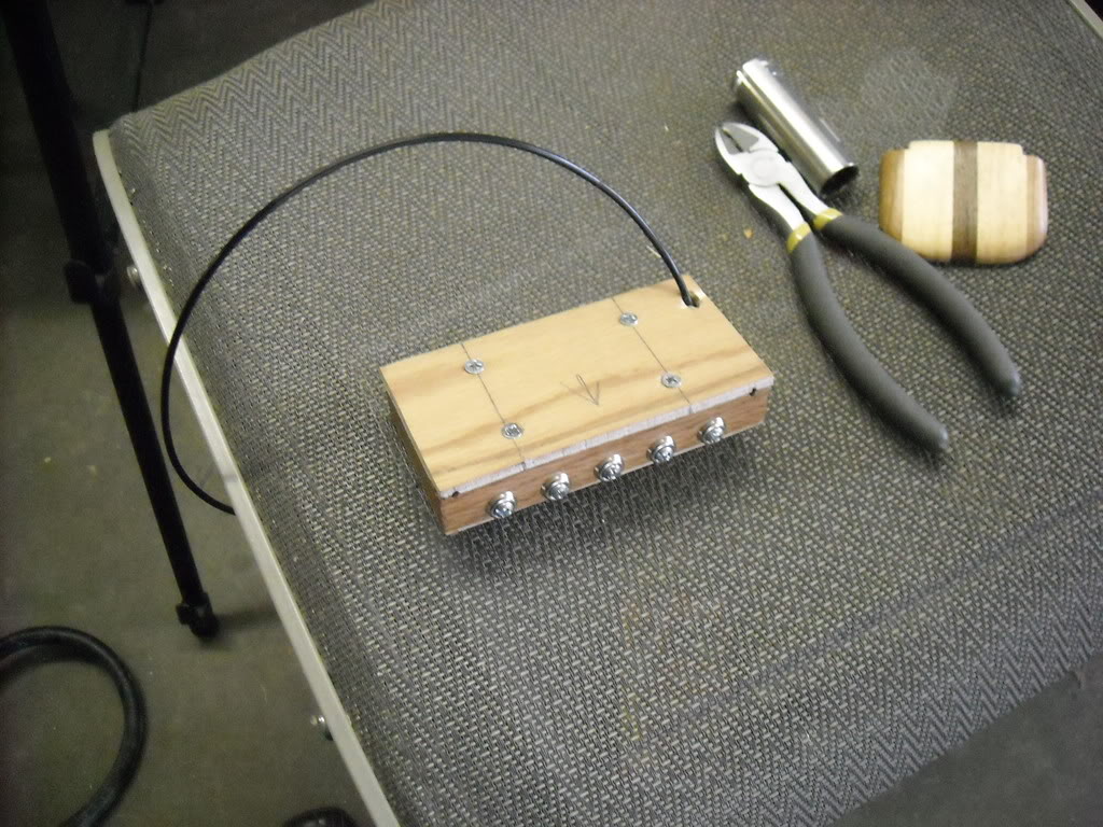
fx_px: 1115
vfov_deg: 40.7
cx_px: 552
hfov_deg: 52.6
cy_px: 414
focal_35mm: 35
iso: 800
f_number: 2.8
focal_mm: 5.7
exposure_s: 1/42
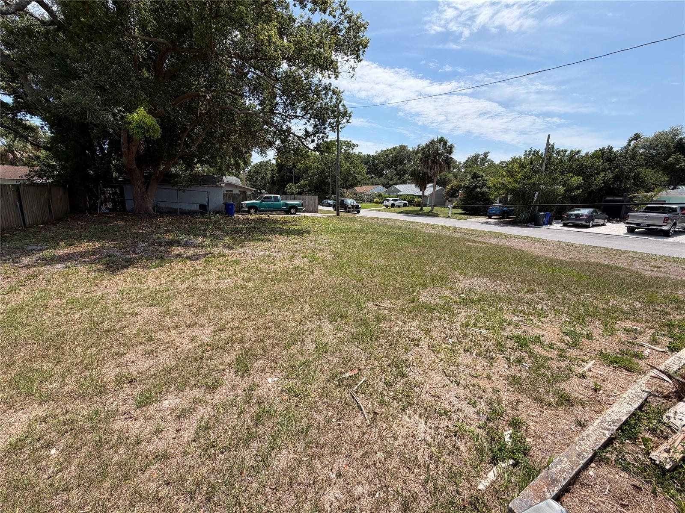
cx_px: 342
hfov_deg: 102.1
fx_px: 277
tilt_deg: -13.5
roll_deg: -0.2
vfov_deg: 85.7
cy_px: 256
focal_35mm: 14
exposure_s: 1/789
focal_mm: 2.22
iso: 20
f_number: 2.2
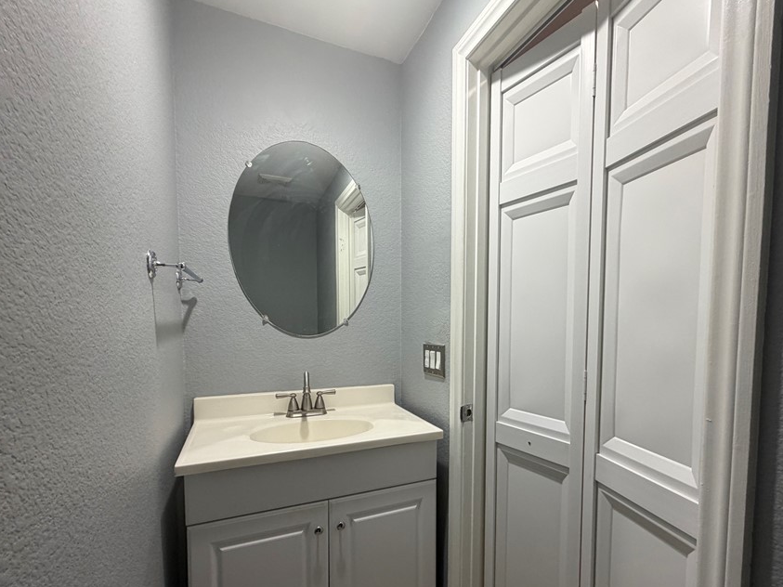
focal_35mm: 17
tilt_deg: -3.4
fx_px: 384
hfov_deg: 90.9
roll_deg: +0.0
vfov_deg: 74.2
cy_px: 339
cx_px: 421
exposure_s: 1/60
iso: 200
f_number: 2.2
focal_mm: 2.22
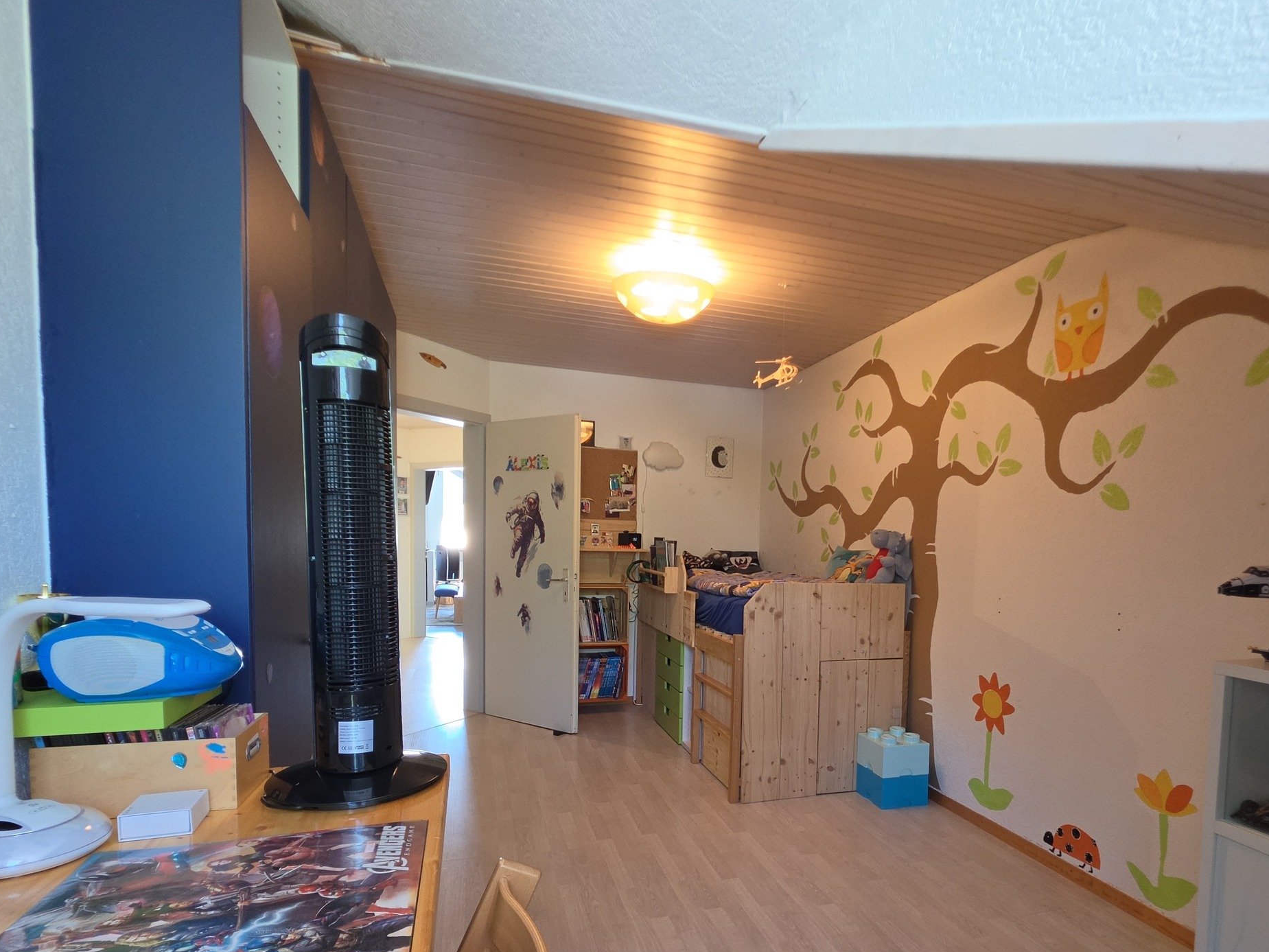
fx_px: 660
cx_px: 717
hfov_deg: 87.3
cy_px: 598
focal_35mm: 18
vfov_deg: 70.4
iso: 160
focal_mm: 2.2
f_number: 1.9
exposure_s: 1/50
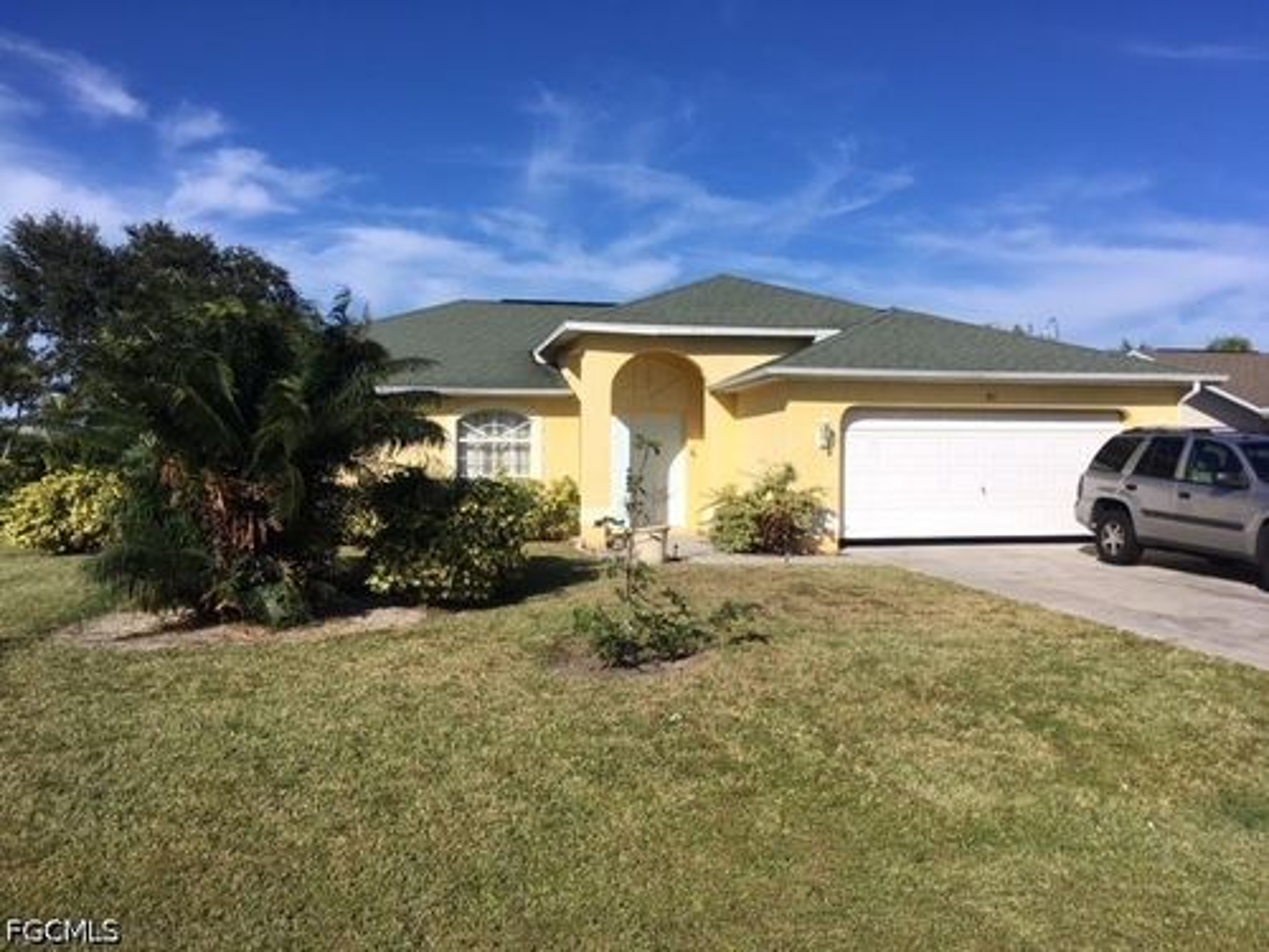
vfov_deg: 48.2
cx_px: 634
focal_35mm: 29
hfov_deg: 61.7
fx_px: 1063
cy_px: 476
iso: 25
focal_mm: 4.15
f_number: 2.2
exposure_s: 1/3344
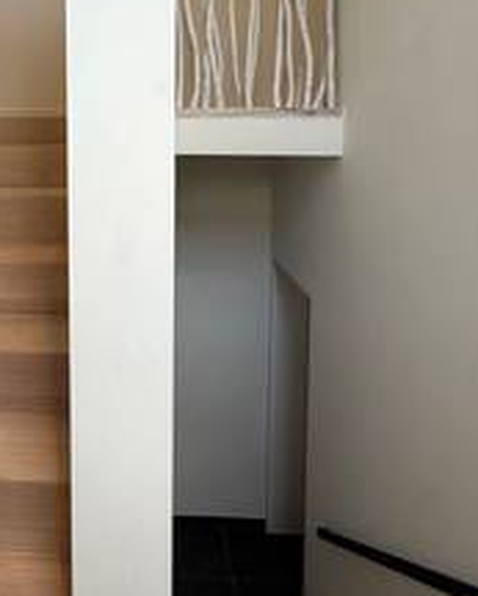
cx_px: 122
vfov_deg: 61.0
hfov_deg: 51.1
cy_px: 159
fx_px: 477
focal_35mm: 27
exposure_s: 1/99
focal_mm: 2.22
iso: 64
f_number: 2.2
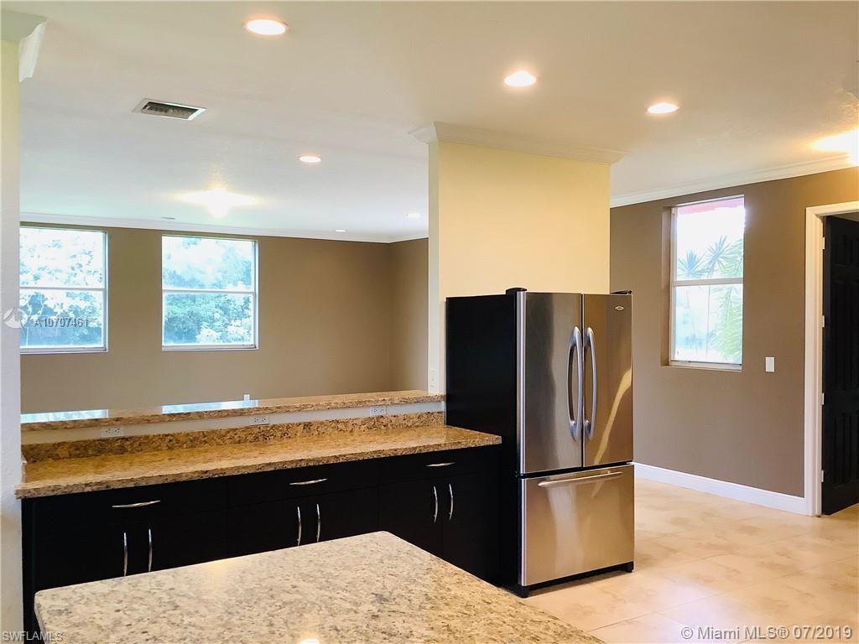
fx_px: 769
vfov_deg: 45.4
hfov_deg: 58.4
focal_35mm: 31
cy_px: 322
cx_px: 430
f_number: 2.4
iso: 160
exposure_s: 1/50
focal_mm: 3.3
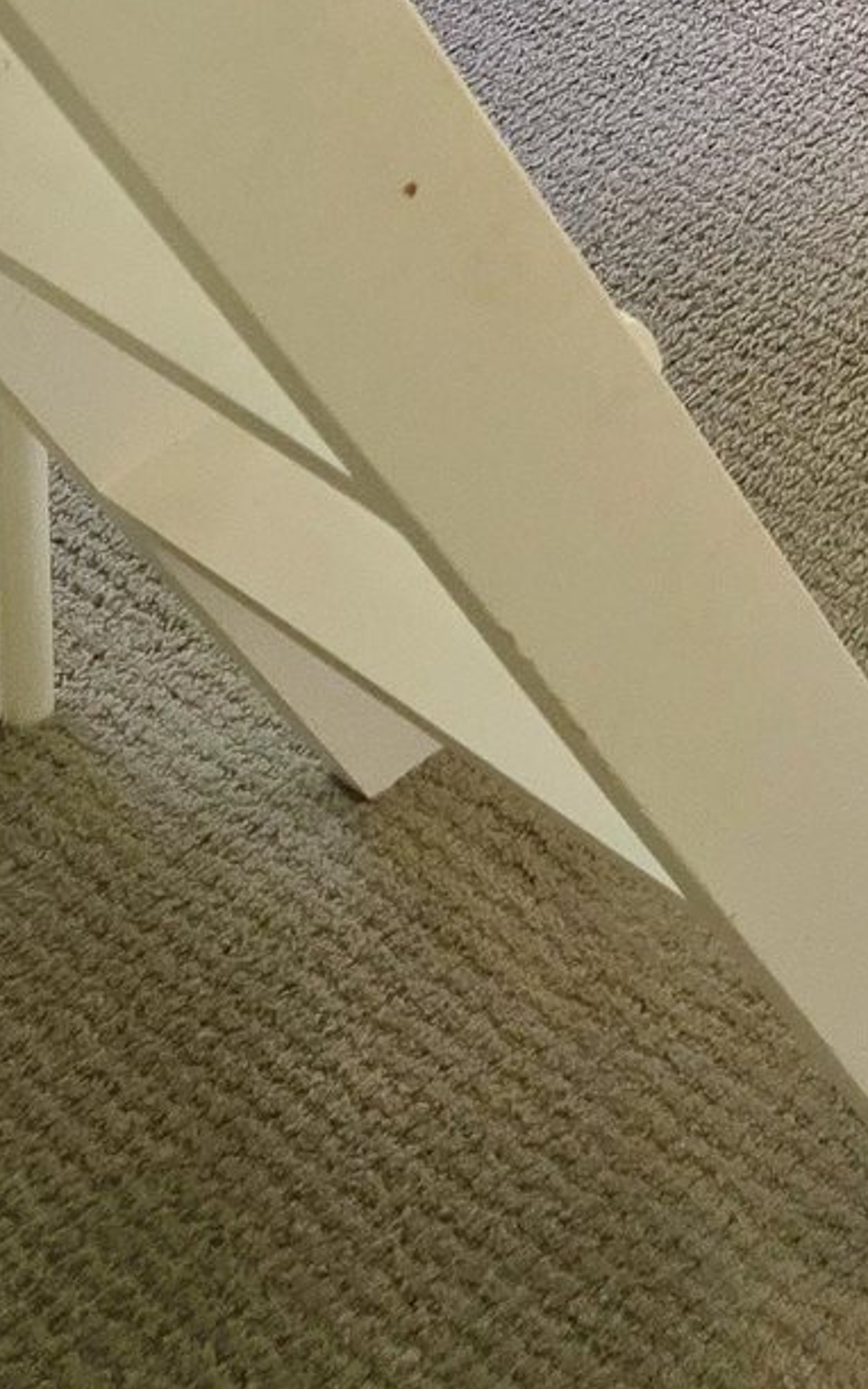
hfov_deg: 13.5
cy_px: -1118
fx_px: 3481
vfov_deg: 17.9
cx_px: 1252
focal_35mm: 92
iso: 500
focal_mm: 6.3
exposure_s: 1/120
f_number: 1.7
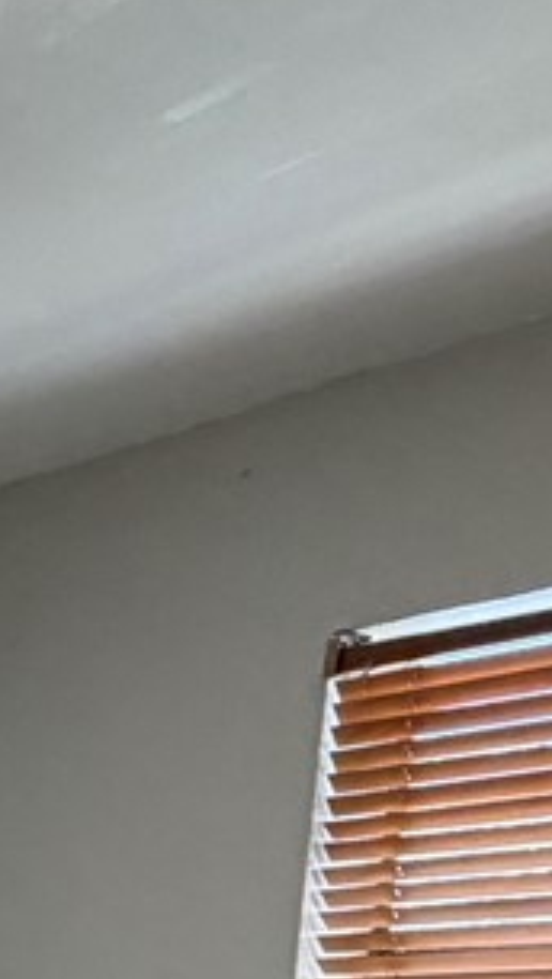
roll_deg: -1.5
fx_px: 2078
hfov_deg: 13.2
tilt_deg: -12.9
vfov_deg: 21.2
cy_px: 1573
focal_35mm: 80
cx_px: -523
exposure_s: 1/120
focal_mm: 2.22
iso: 200
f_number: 2.2
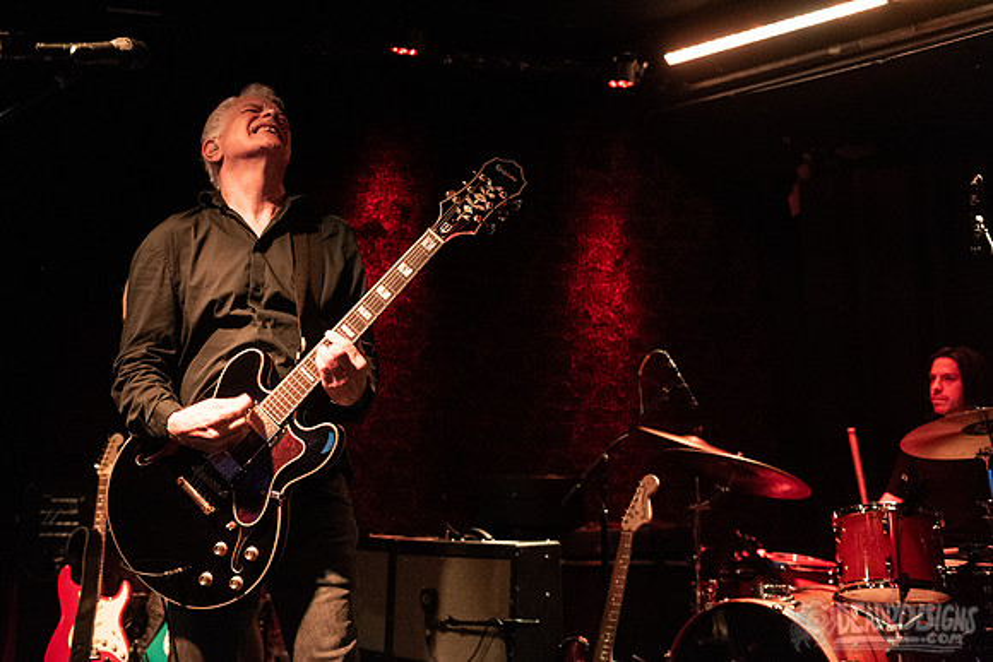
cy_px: 331
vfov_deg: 35.0
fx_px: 1051
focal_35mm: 38
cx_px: 453
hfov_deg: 50.5
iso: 4000
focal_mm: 35
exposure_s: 1/125
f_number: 3.2
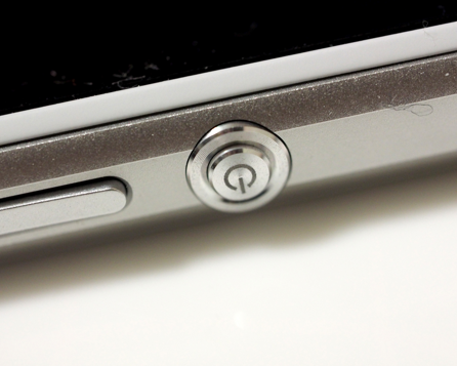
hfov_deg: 15.3
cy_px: 184
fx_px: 1705
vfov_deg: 12.2
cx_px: 233
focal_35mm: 126
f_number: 2.8
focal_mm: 60
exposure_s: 1/30
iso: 1600
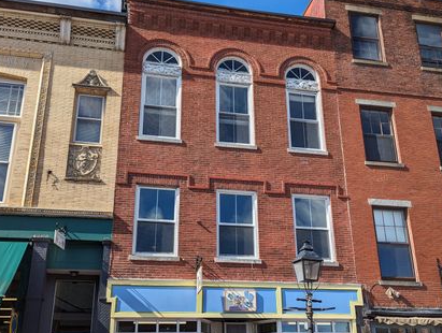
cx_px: 223
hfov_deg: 52.5
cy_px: 211
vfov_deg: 40.5
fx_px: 448
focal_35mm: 35
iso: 39
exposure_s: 1/2410
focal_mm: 6.81
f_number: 1.85
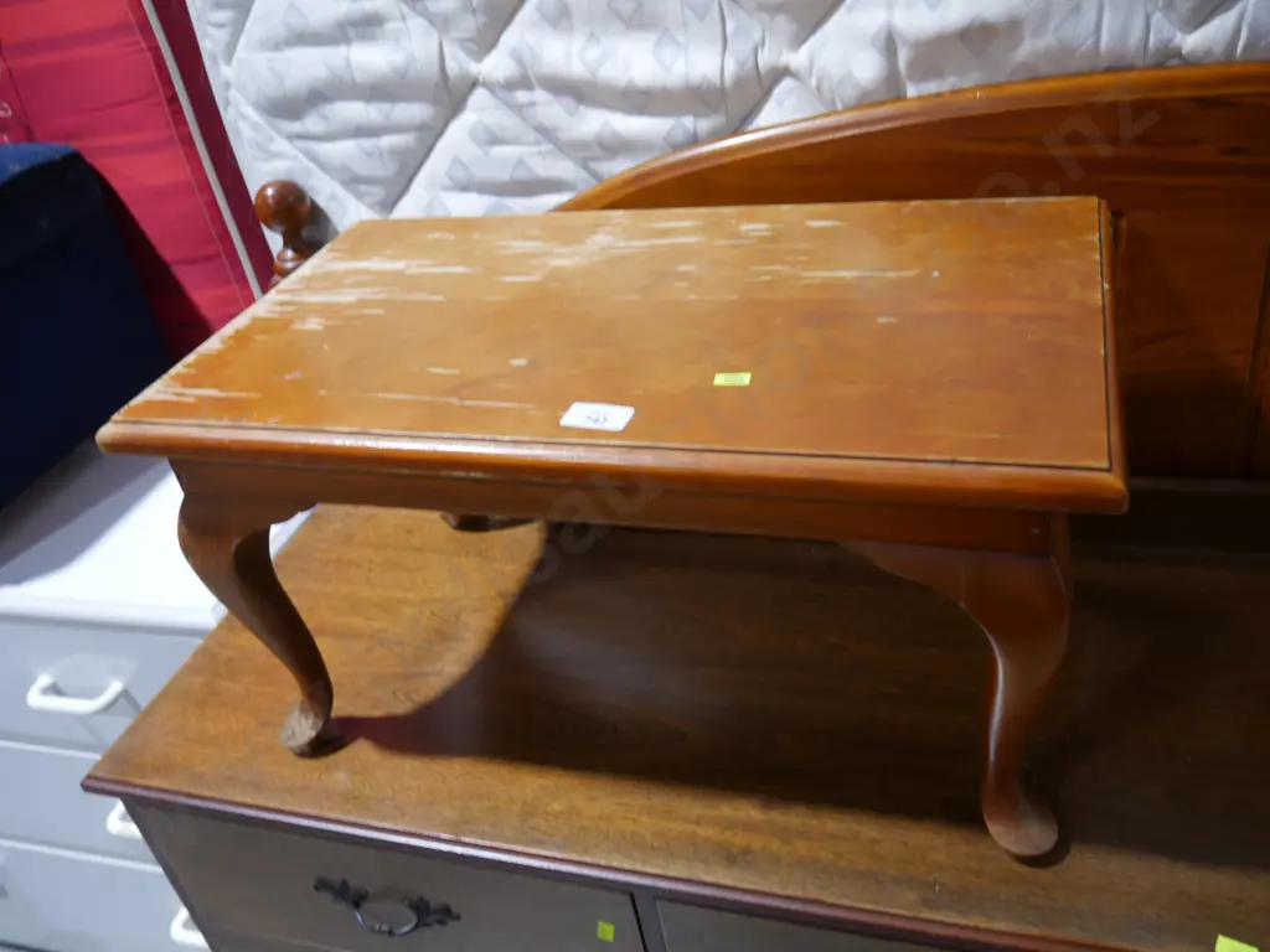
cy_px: 476
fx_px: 1101
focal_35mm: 30
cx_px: 635
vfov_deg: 46.8
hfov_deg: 60.0
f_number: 3.6
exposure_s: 1/60
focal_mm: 15
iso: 400
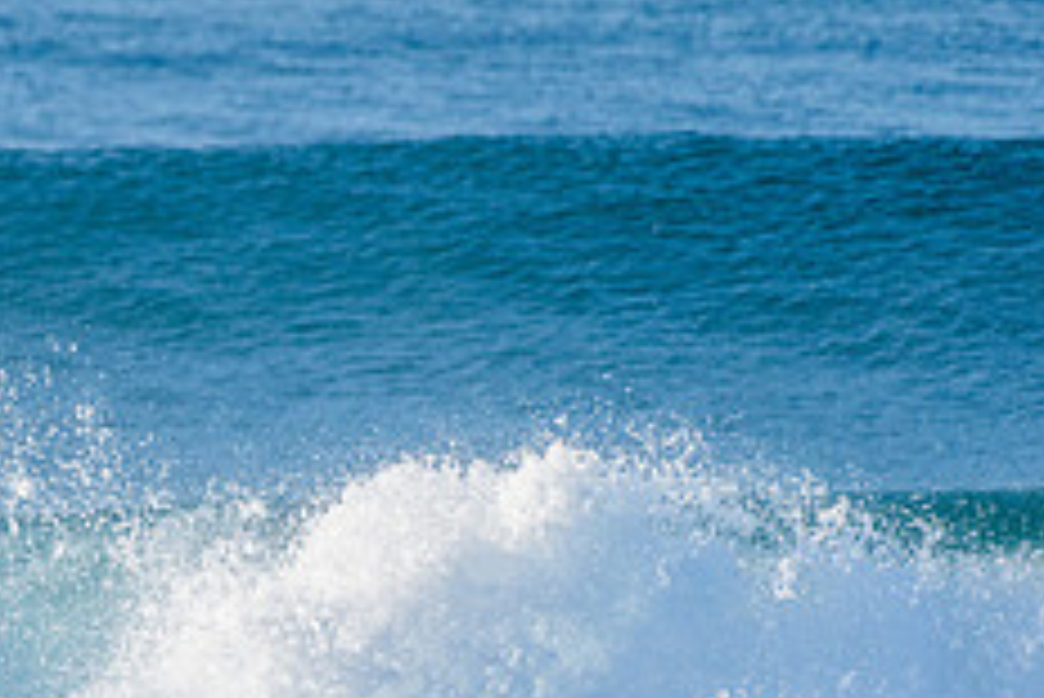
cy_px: 763
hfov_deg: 1.6
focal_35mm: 1249
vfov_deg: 1.1
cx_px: -256
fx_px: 36242
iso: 500
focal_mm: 500
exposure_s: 1/2000
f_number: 5.6
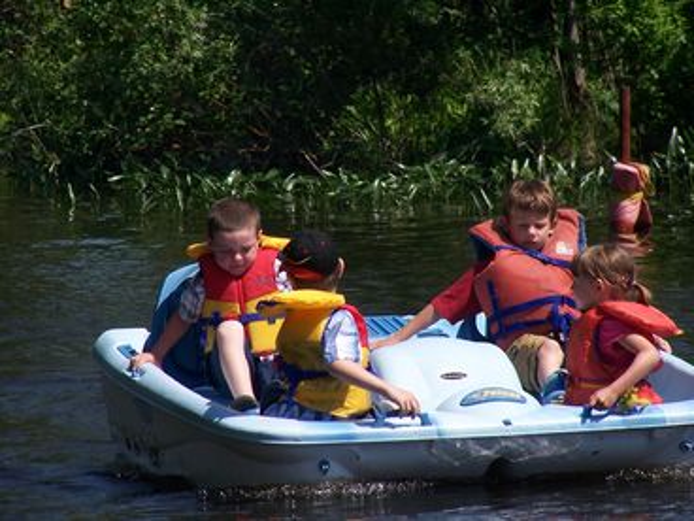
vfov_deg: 3.9
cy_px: 260
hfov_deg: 5.2
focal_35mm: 380
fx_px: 7618
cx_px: 347
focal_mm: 63
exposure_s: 1/500
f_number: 5
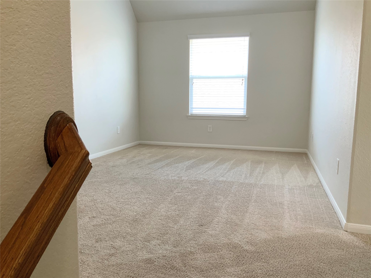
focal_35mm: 29
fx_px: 311
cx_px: 186
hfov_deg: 61.7
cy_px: 139
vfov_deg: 48.2
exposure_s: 1/60
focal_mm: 3
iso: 125
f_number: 1.8
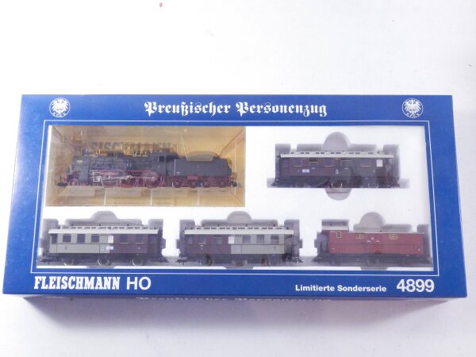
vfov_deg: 36.0
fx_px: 550
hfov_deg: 46.8
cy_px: 178
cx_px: 238
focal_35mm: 40
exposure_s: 1/160
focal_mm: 7.3
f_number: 3.7
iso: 1000
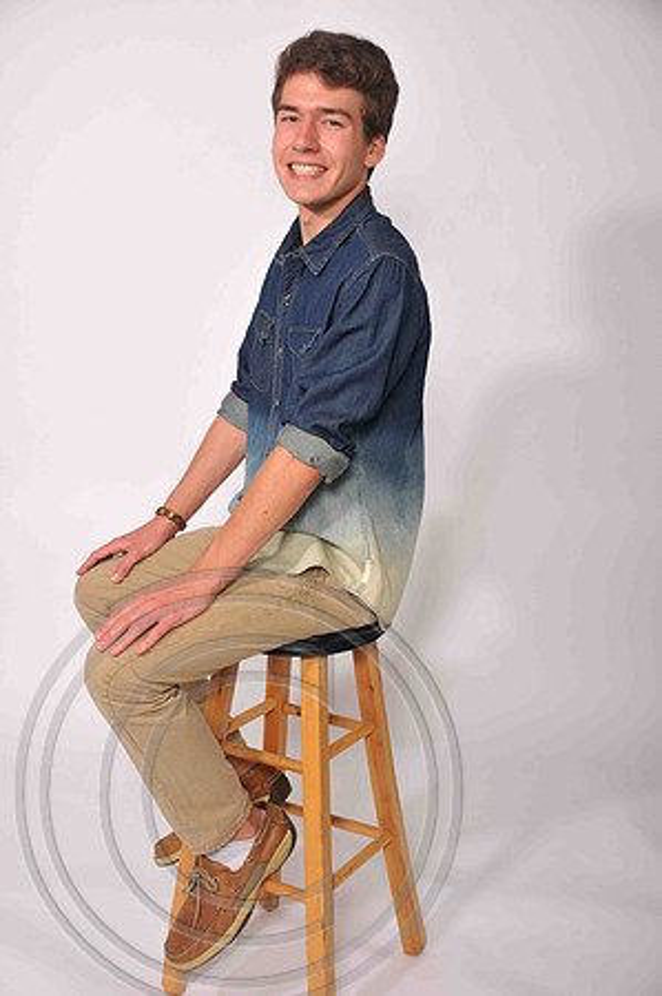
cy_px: 498
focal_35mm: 46
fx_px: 1285
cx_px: 331
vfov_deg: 42.4
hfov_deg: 28.9
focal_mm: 31
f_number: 5
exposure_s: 1/160
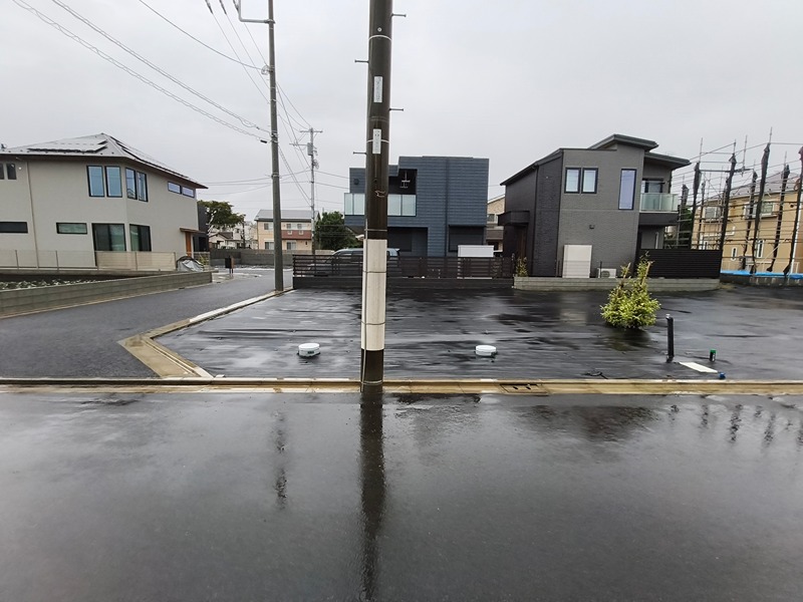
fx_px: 348
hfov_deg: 98.2
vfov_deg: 81.7
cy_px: 301
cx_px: 402
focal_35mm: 15
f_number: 2.2
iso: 50
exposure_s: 1/502
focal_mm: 1.67
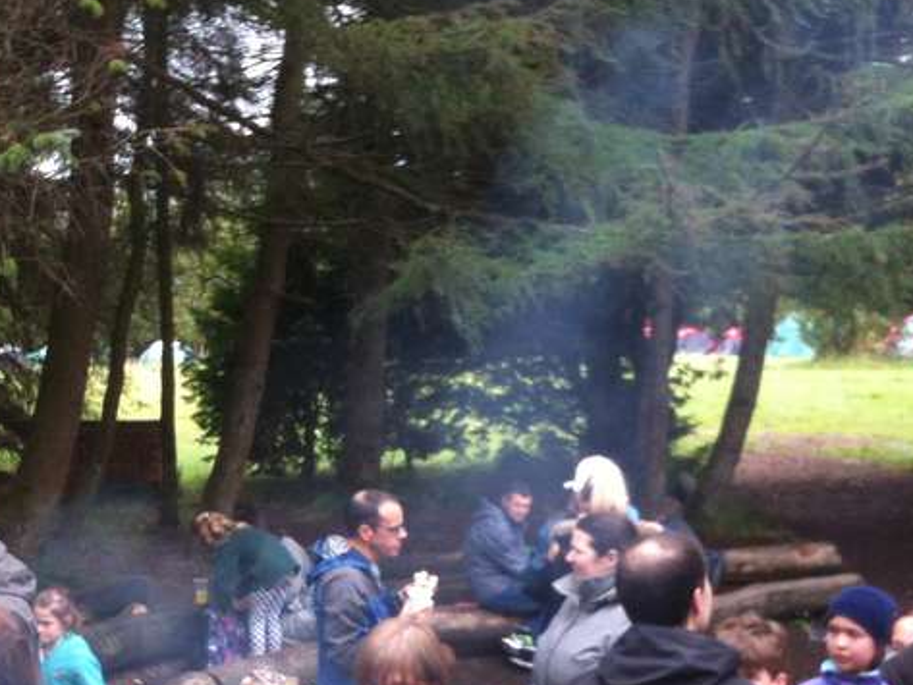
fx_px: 1952
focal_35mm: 74
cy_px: 538
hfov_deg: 26.1
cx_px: 263
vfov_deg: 19.7
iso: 80
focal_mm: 3.85
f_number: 2.8
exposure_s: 1/60
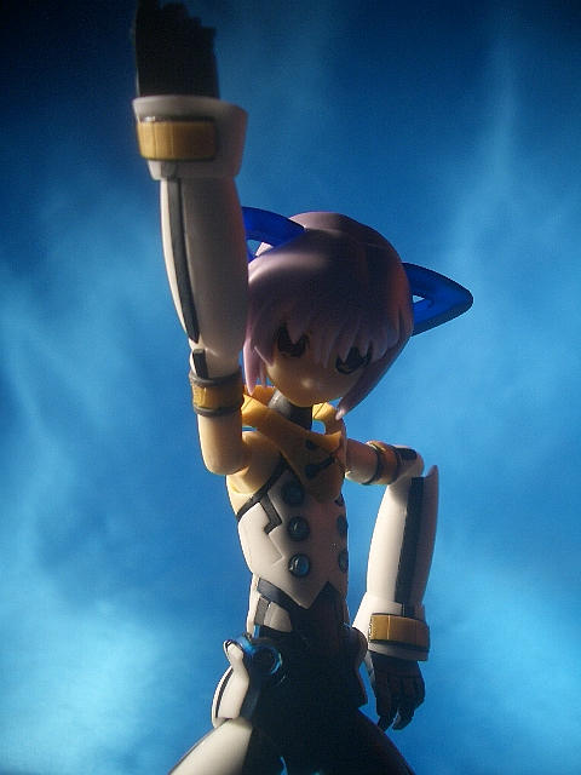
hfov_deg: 40.7
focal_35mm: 35
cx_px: 290
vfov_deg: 52.6
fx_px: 783
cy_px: 388
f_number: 2.6
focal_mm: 5.8
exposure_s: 1/80
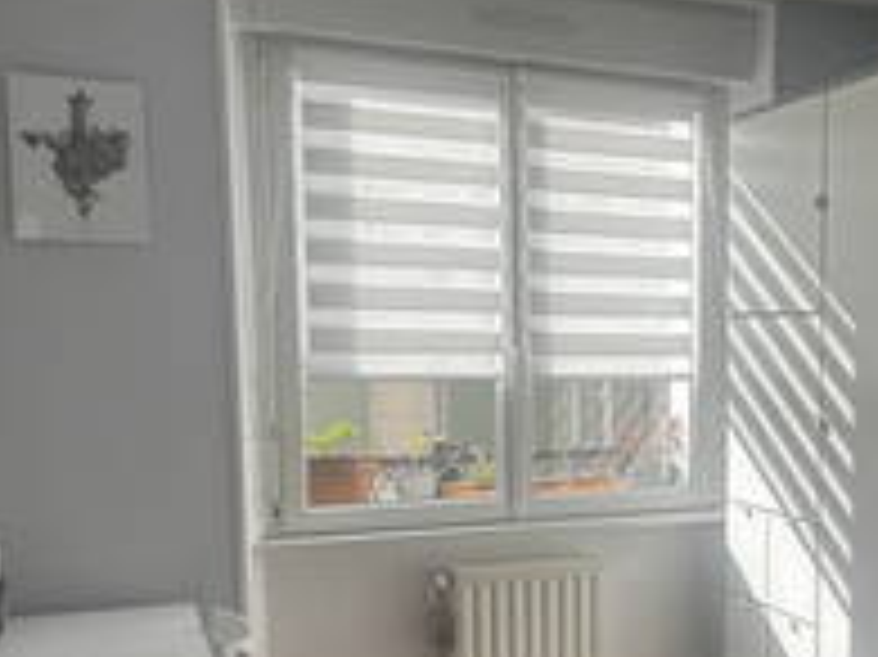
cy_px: 468
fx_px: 1217
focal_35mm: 48
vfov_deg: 29.9
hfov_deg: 37.9
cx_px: 729
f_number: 1.5
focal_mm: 5.7
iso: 50
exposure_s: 1/1048
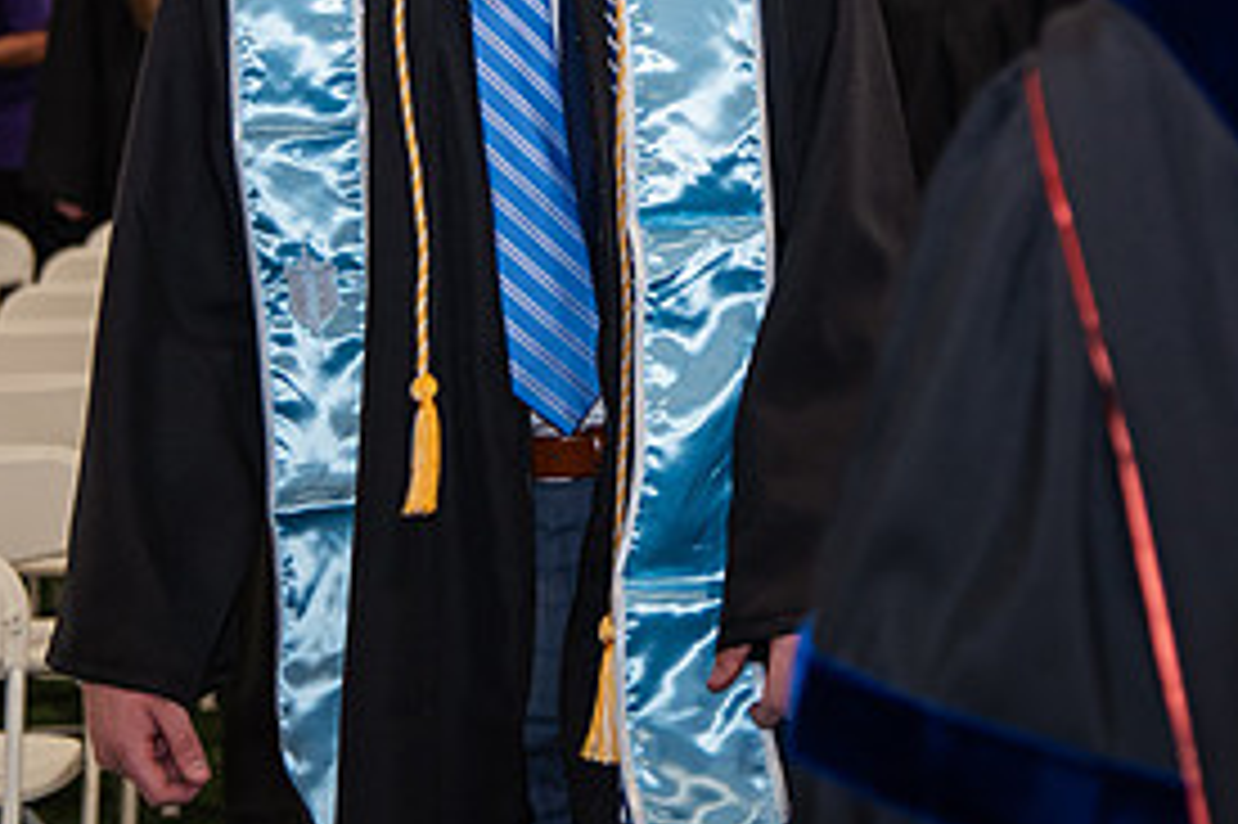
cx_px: 558
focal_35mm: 131
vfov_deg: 10.4
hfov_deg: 15.7
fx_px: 4502
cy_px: -34
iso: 1000
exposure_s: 1/125
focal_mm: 62
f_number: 4
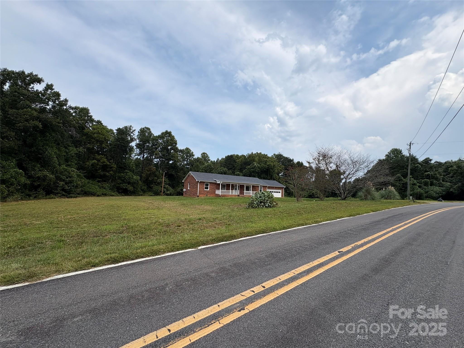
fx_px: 188
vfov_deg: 85.7
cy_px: 174
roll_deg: -1.7
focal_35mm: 14
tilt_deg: +6.2
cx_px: 232
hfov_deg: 102.1
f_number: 2.2
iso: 50
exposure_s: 1/1927
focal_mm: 2.22
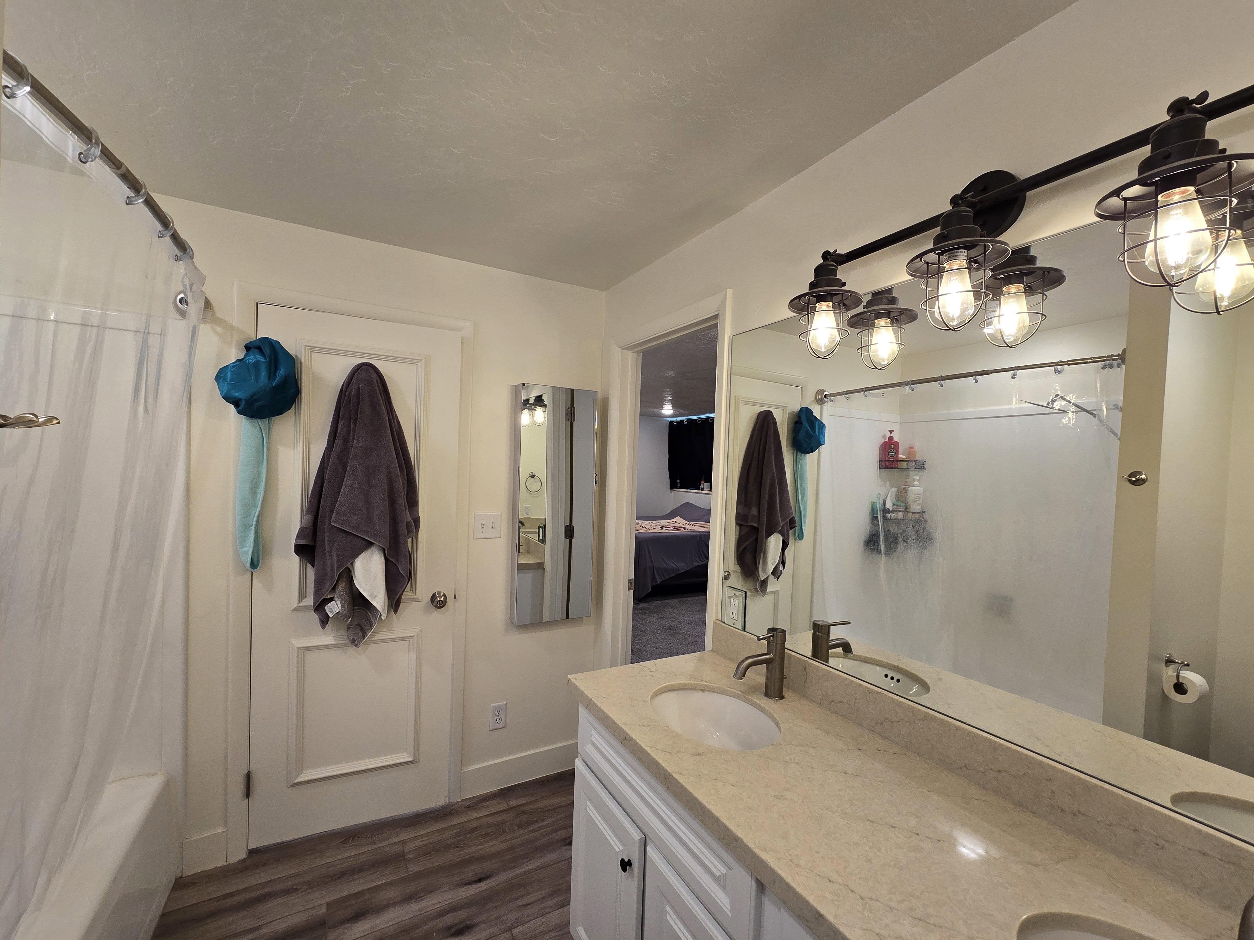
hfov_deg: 106.2
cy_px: 470
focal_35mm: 13
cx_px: 627
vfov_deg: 89.9
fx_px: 471
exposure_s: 1/60
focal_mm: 2.2
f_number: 2.2
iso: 100
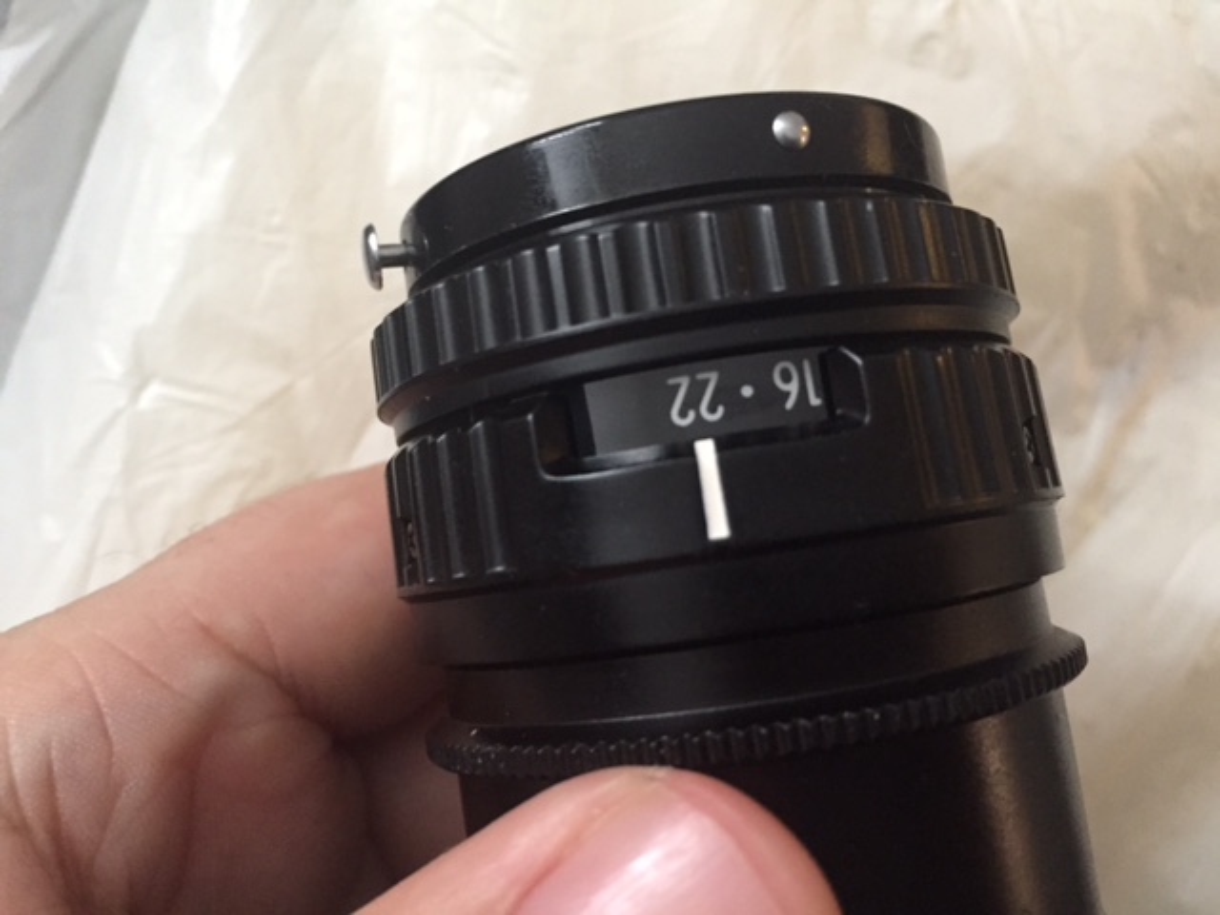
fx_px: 1022
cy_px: 458
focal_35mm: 29
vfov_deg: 48.2
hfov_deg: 61.7
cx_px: 610
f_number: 2.2
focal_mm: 4.15
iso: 250
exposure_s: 1/20
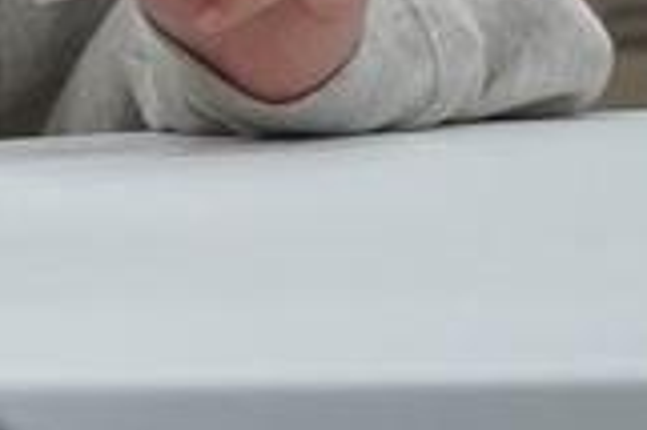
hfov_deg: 1.7
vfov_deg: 1.1
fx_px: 22083
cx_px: -454
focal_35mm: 1230
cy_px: -685
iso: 2000
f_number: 5.6
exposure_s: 1/200
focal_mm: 129
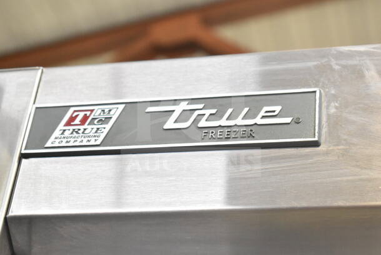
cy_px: 128
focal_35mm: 82
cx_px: 190
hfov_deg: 24.6
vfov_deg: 16.6
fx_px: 873
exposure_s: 1/100
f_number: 5.6
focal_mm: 55
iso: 4000
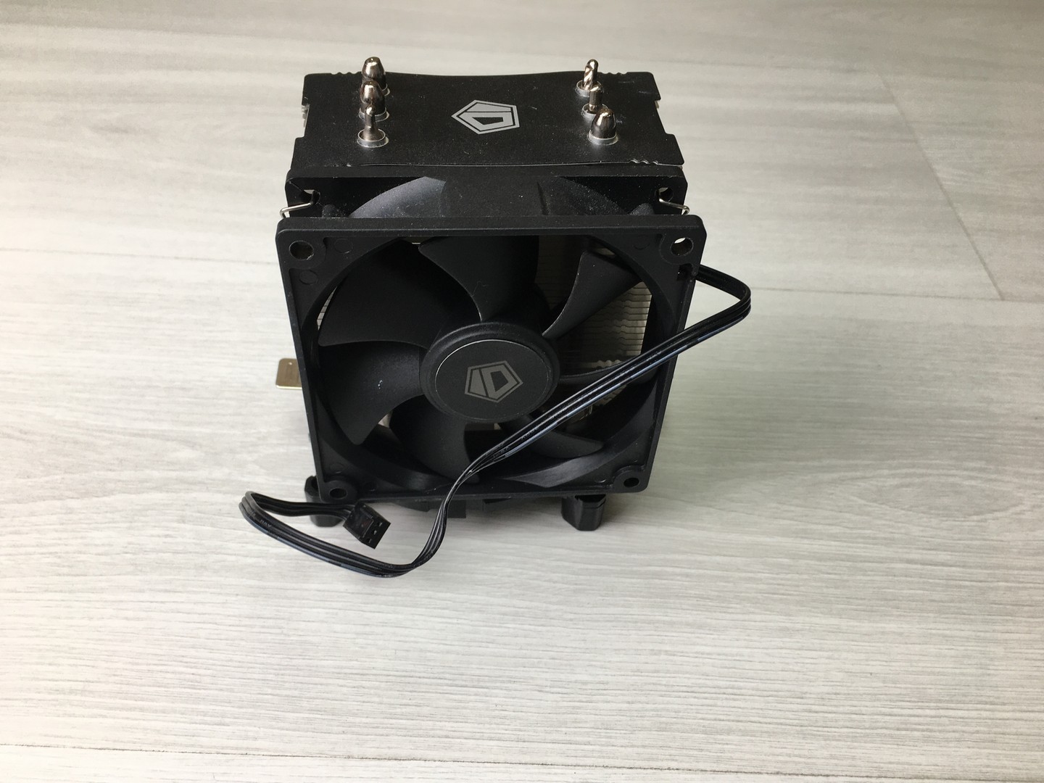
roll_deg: -2.2
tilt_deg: -44.5
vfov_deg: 48.2
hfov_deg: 61.7
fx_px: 875
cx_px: 522
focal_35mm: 29
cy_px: 392
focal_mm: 4.15
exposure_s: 1/50
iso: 25
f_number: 2.2
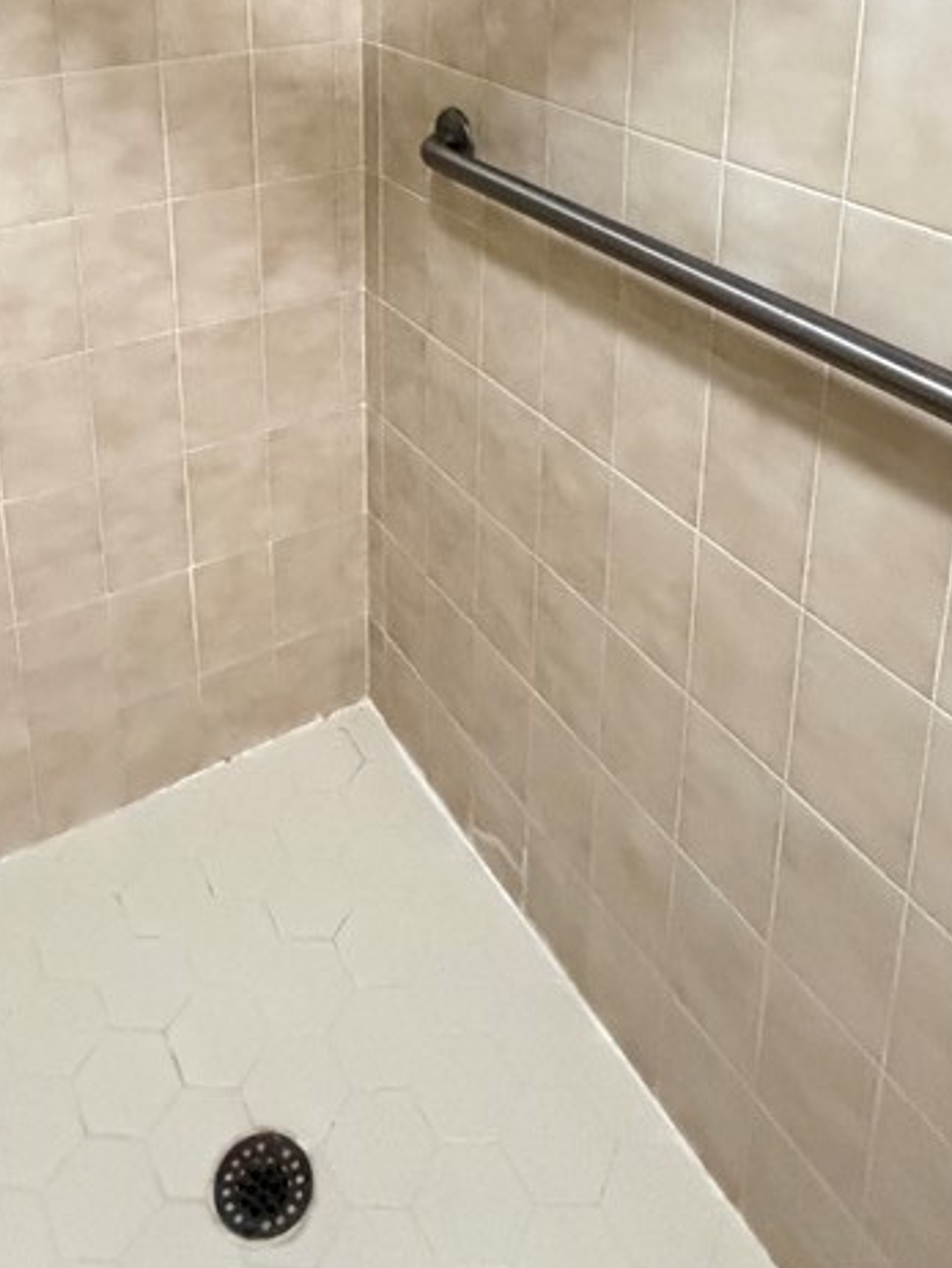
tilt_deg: -15.1
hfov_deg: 45.1
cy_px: 115
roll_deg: +0.3
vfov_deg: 51.2
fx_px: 1136
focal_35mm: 31
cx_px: 357
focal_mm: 2.22
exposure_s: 1/60
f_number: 2.2
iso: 1000
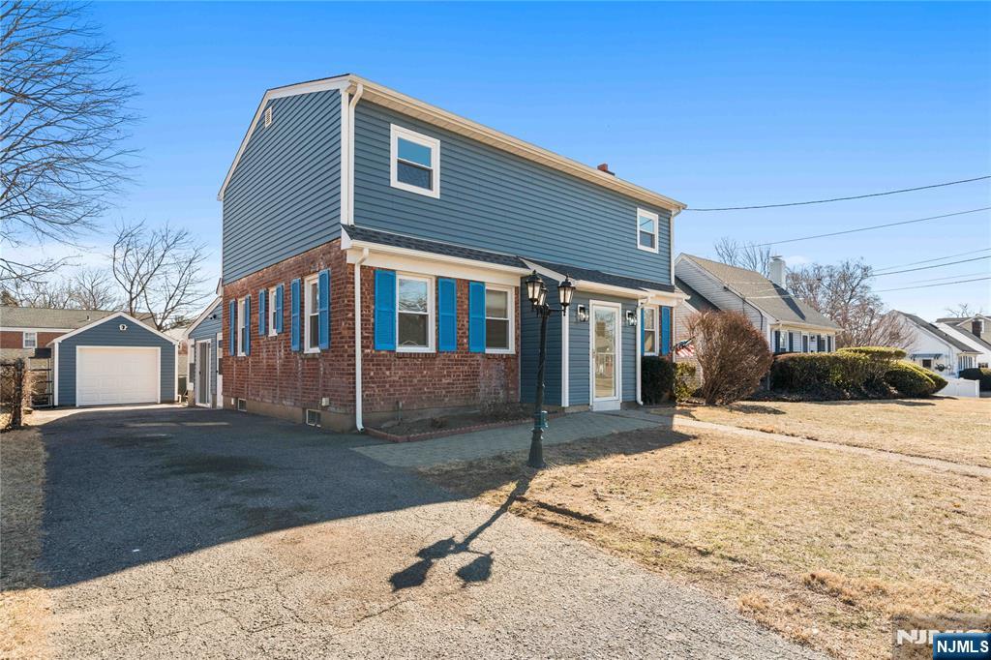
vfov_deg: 64.5
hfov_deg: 86.9
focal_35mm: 19
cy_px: 330
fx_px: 523
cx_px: 496
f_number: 8
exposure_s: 1/500
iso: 400
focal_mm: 19
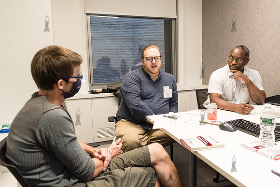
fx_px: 212
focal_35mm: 27
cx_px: 150
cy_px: 85
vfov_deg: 47.5
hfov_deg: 66.9
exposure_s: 1/160
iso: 2500
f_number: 4.5
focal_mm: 24
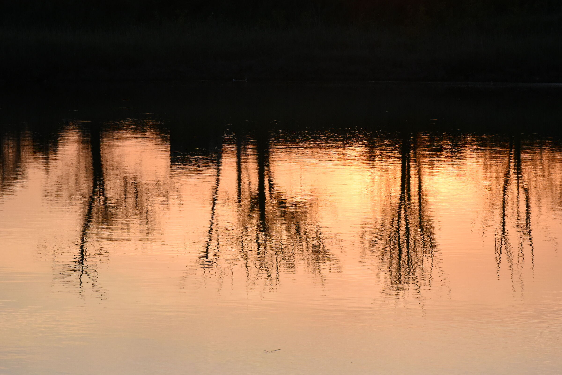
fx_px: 2655
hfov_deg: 12.1
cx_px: 281
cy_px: 188
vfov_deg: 8.1
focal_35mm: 170
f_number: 20
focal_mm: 170
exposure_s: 1/2000
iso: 6400
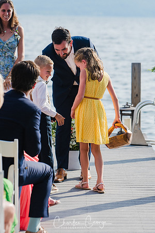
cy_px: 116
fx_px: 1259
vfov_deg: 10.5
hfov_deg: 7.0
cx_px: 78
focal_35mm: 195
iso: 200
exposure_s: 1/1000
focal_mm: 130
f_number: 4
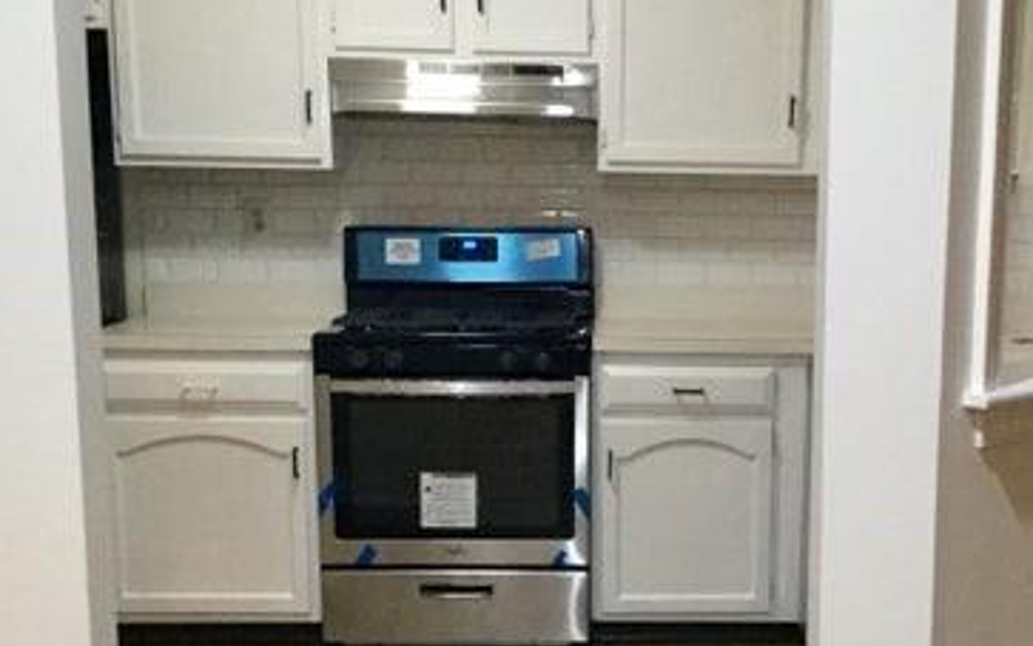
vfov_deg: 22.2
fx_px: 1633
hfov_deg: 34.8
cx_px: 677
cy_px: 489
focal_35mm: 58
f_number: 2.4
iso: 200
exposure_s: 1/20
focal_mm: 3.3
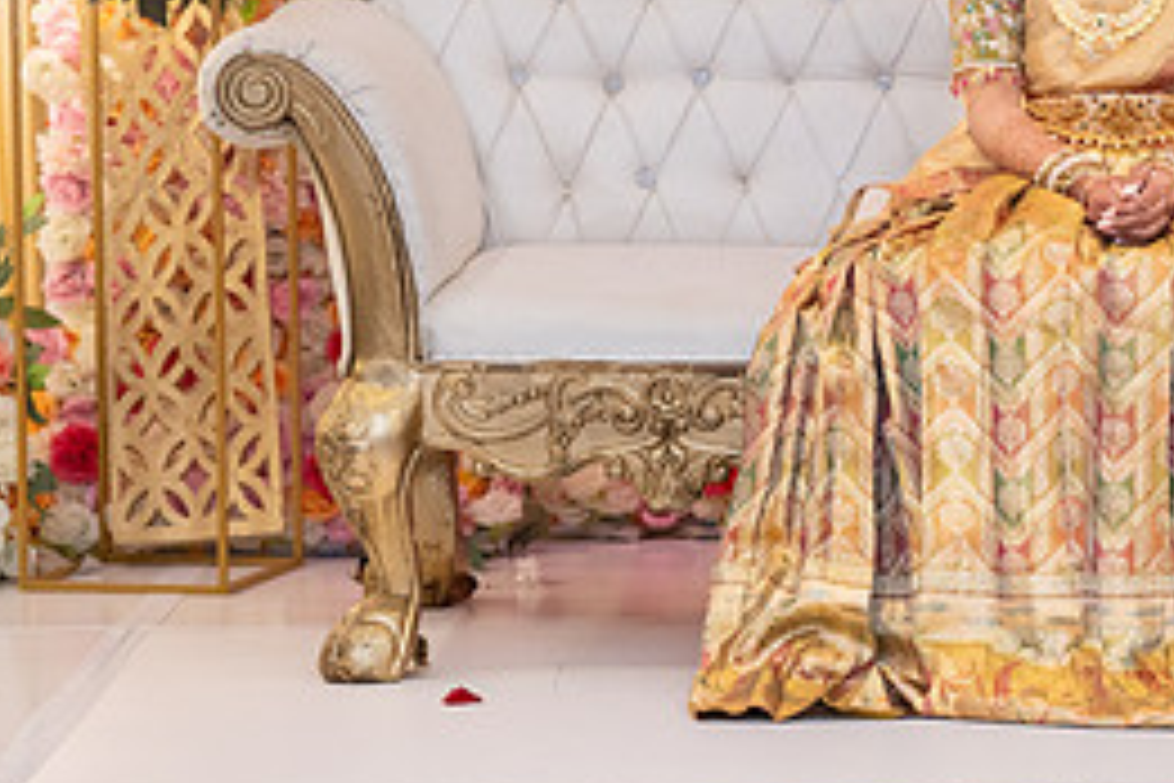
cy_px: 97
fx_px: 6228
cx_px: 1098
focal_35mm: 191
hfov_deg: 10.7
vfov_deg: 7.2
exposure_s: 1/160
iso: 1000
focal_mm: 86
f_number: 3.5
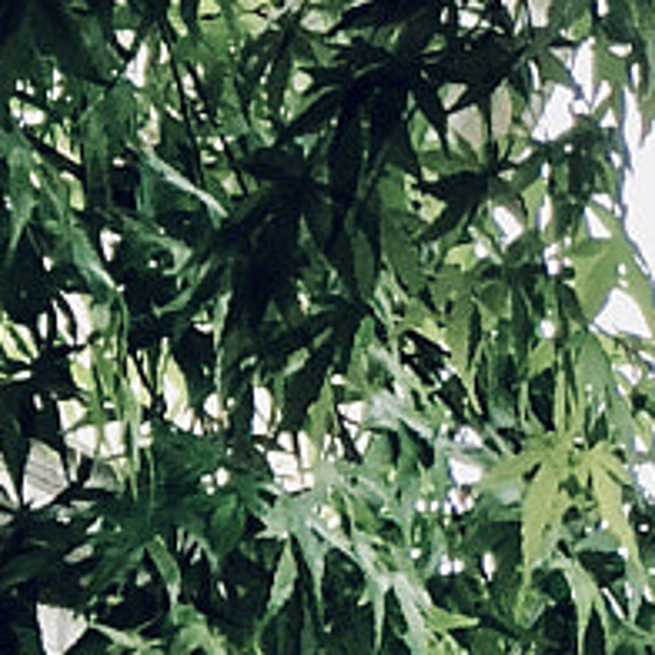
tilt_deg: +21.3
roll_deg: +0.9
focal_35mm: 412
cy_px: 124
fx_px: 8820
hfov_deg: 4.2
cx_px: 1394
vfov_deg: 4.3
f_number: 2.8
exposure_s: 1/60
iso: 50
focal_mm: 6.6
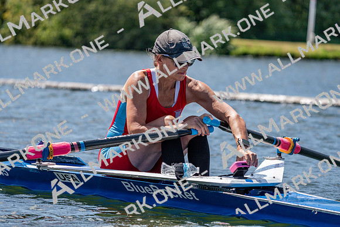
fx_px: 2210
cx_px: 170
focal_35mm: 234
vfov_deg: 5.9
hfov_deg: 8.8
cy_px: 114
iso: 320
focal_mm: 234
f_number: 5.6
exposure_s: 1/2000
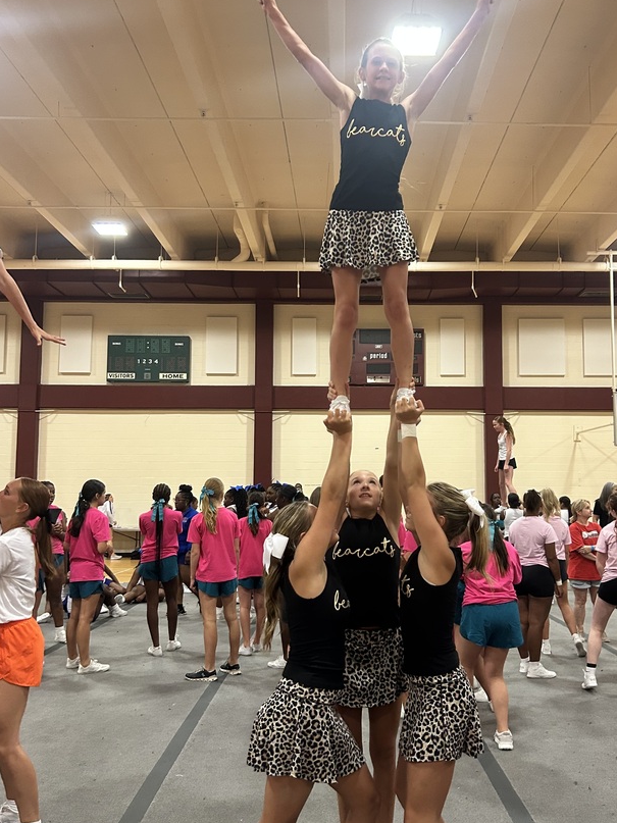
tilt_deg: +5.4
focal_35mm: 33
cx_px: 357
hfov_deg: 42.8
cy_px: 425
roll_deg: -0.4
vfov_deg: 55.3
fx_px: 784
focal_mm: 5.7
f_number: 1.5
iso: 250
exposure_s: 1/60
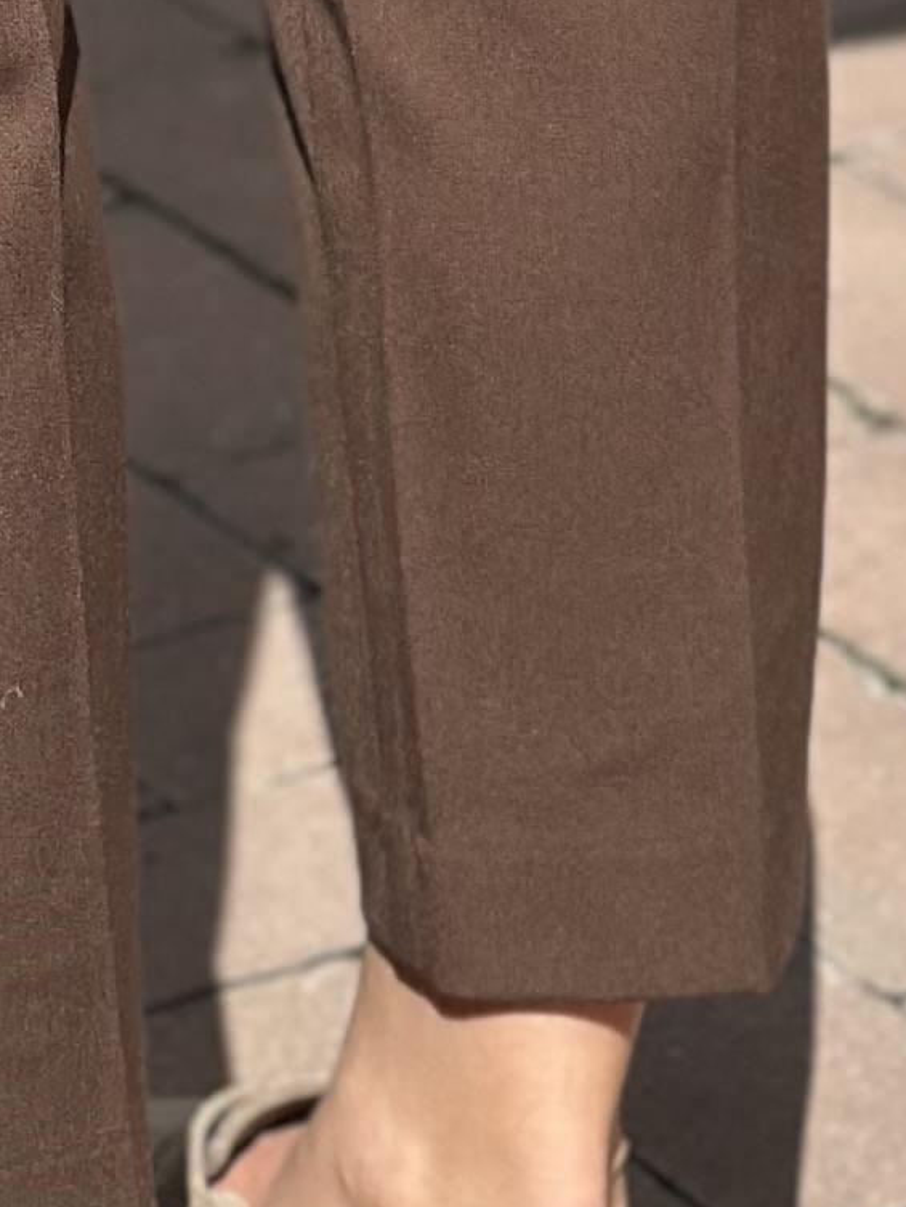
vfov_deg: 7.4
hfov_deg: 5.8
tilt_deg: -13.9
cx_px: -13
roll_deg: +4.0
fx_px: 8966
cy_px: -1213
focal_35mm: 257
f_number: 1.78
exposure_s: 1/4367
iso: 100
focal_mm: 6.86
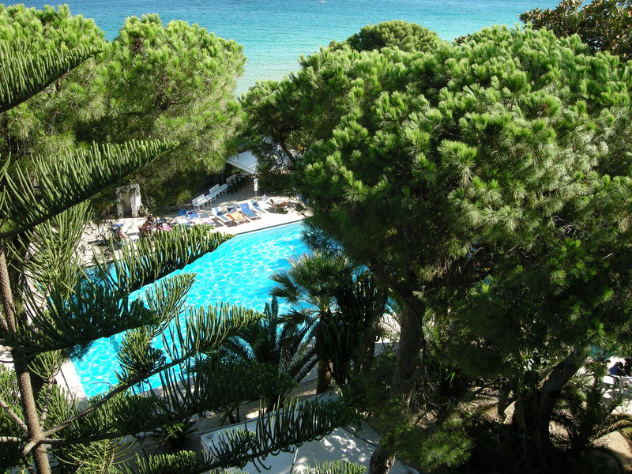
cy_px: 237
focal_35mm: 36
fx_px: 657
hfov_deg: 51.4
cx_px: 316
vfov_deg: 39.7
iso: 64
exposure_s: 1/160
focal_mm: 7.5
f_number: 4.3
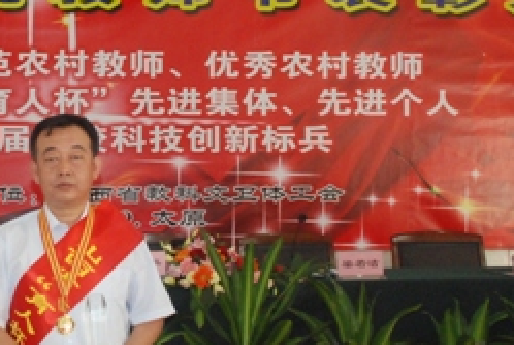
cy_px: 164
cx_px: 94
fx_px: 1001
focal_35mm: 70
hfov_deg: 28.1
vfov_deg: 19.5
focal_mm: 20
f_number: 5.6
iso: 1600
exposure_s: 1/60
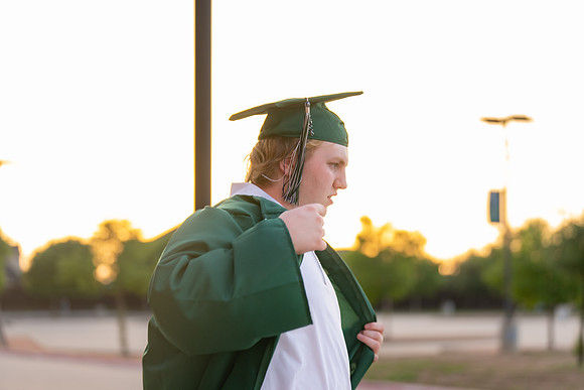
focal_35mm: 91
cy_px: 195
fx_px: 1476
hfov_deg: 22.4
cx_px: 292
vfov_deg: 15.0
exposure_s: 1/400
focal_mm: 91
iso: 400
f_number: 2.8
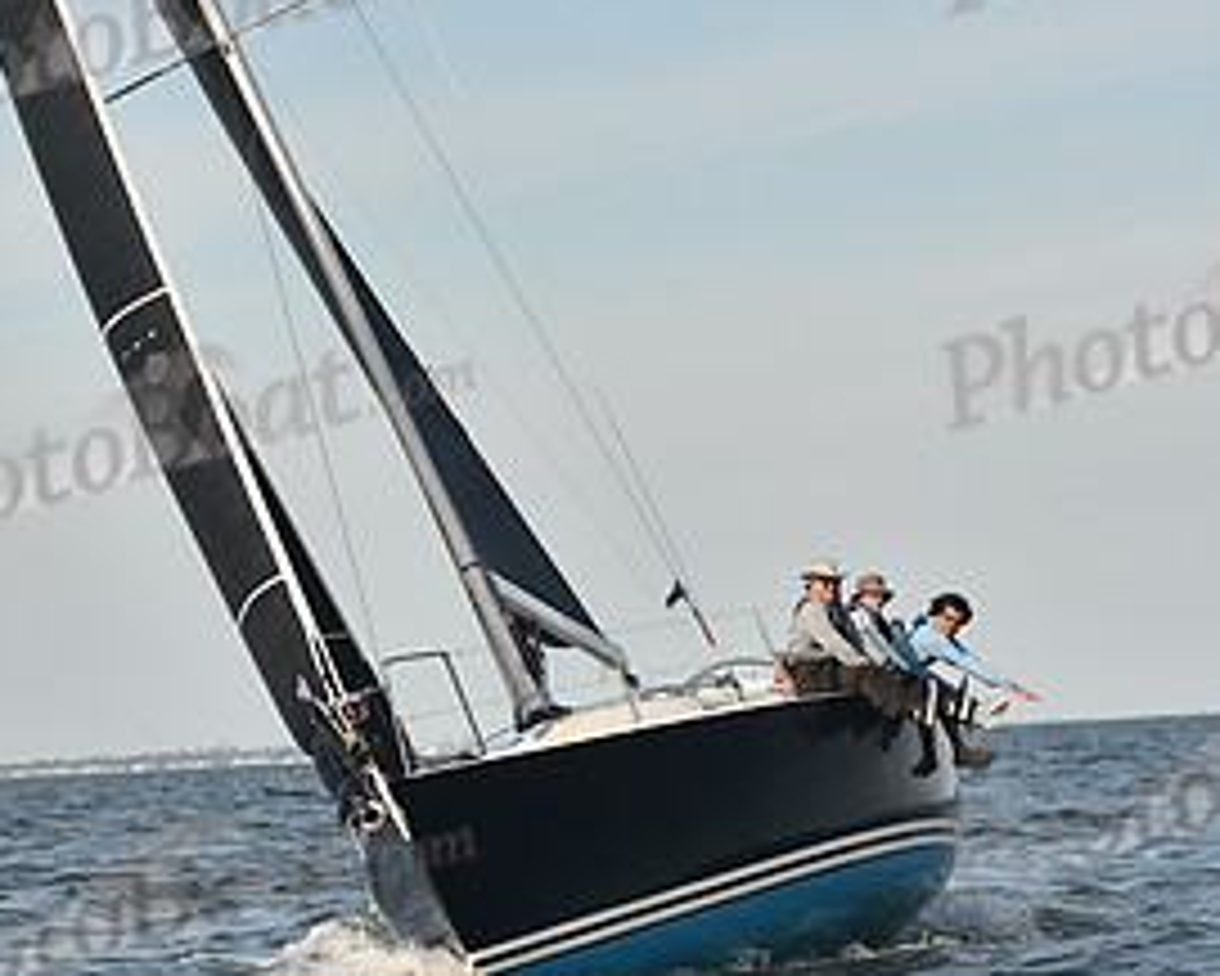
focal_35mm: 197
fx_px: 7116
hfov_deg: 9.8
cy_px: 609
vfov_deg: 7.9
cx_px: 711
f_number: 4.5
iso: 250
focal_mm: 98
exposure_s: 1/800
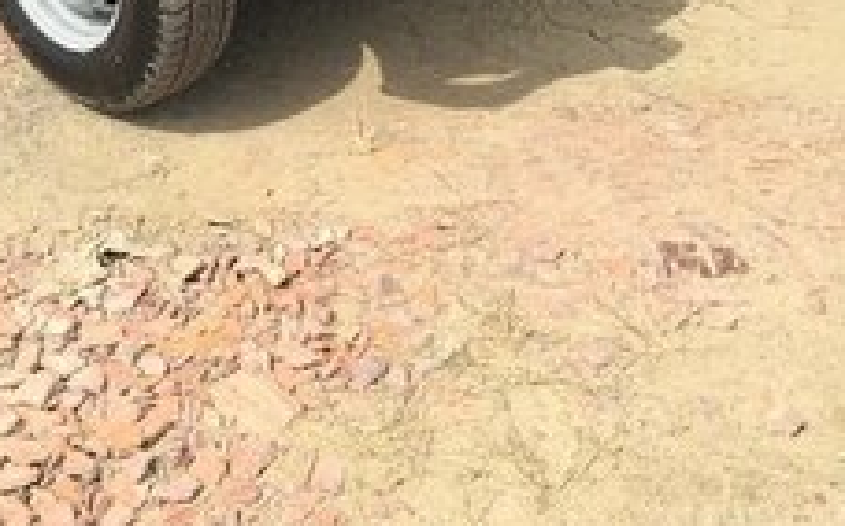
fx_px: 1541
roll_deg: +4.9
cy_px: -348
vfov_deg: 16.8
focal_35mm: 67
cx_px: 174
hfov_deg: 30.0
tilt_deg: -10.8
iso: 25
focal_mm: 4.15
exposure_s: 1/785
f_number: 2.2
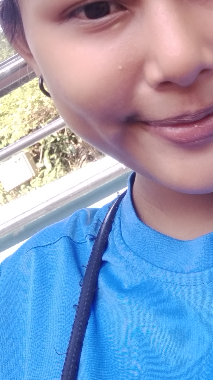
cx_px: 224
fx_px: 492
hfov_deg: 23.2
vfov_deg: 39.7
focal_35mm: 49
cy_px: 54
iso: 100
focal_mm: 3.57
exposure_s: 1/273
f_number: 2
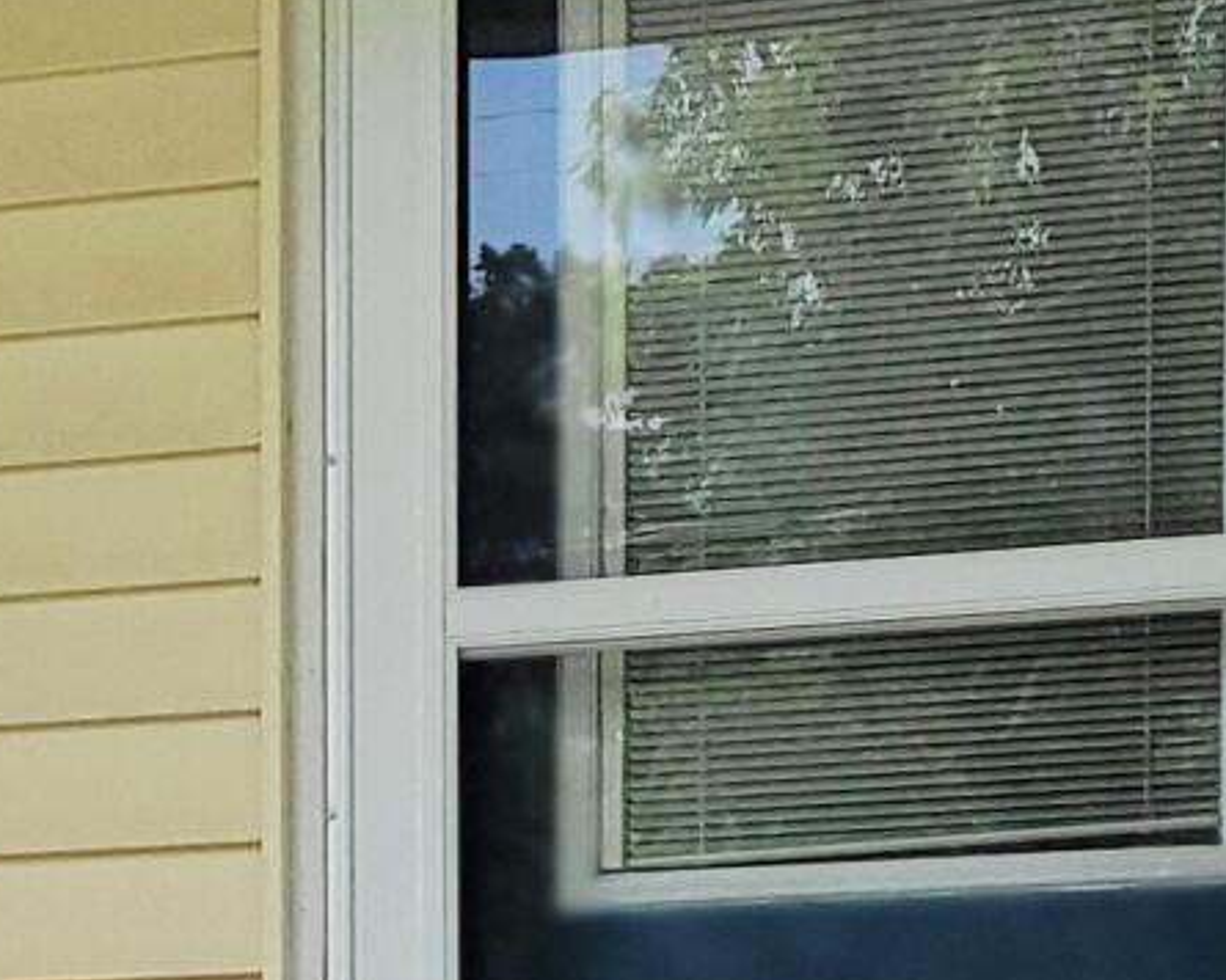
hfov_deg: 11.1
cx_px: -185
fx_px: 6205
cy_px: 1652
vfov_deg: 8.7
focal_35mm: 171
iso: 40
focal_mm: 5.4
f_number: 1.8
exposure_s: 1/769
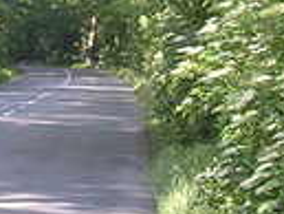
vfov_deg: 5.4
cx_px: -253
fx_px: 2275
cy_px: -38
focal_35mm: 277
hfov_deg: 6.9
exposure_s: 1/132
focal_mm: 8.5
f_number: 3.3
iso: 400
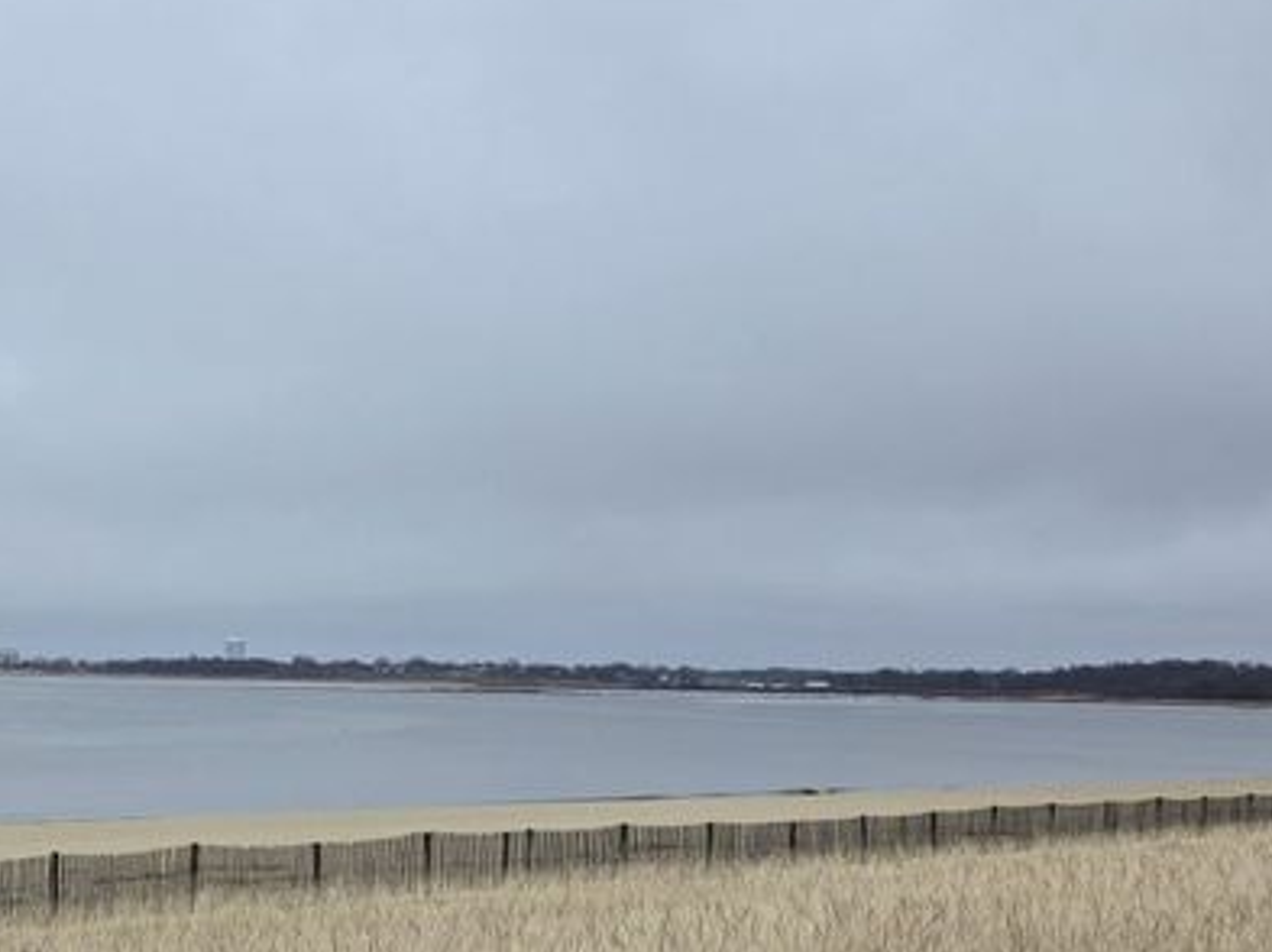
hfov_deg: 24.8
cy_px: 677
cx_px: -10
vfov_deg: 19.5
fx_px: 2753
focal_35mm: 75
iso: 80
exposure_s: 1/2812
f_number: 1.7
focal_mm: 6.3
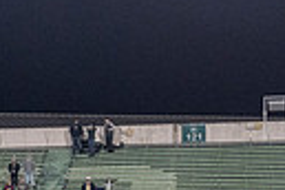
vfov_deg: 6.1
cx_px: -73
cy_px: 363
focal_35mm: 221
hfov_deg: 9.2
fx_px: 1749
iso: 2500
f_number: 4
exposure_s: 1/500
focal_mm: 49
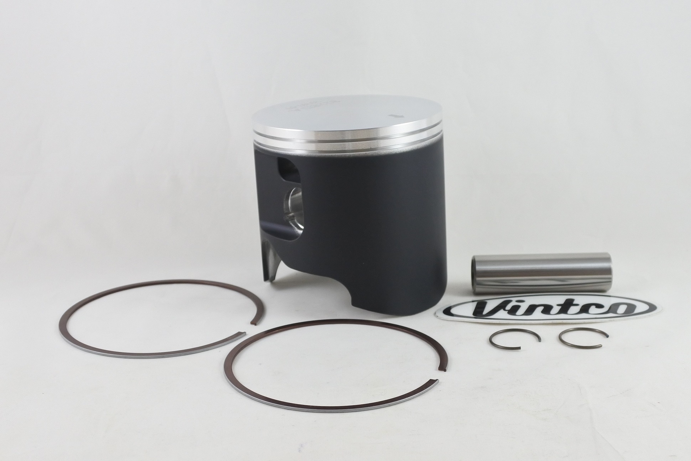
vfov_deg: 35.1
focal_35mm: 38
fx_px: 729
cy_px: 230
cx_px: 346
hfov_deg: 50.7
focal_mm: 14.3
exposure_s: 1/125
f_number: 4
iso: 400
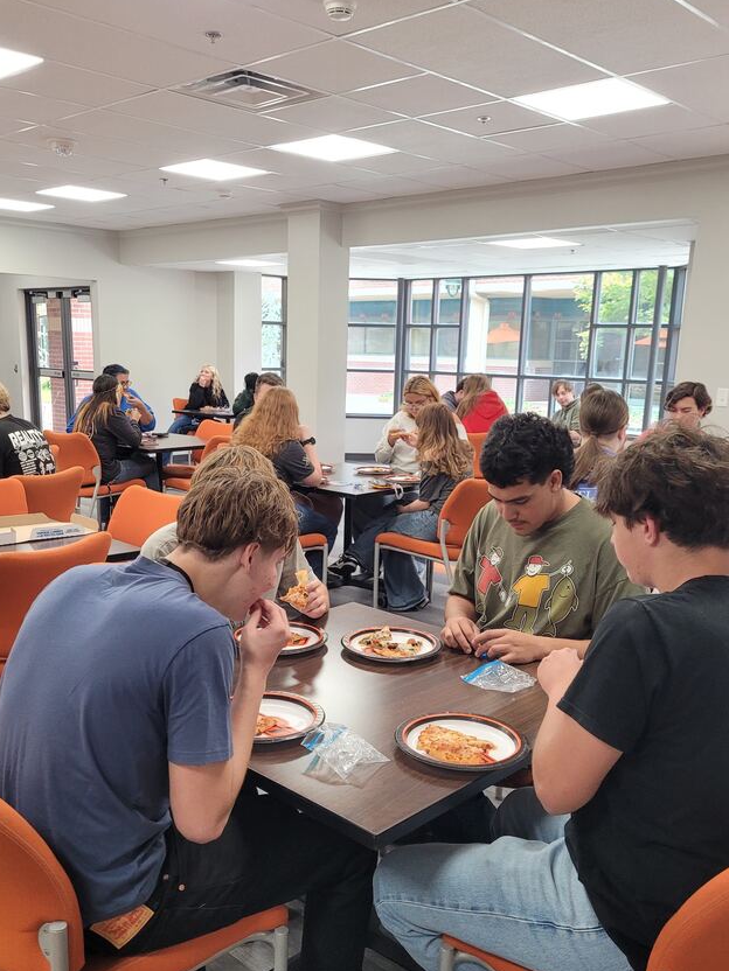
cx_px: 336
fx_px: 899
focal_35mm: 32
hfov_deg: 44.1
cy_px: 565
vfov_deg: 56.5
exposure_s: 1/120
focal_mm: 5.4
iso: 200
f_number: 1.8
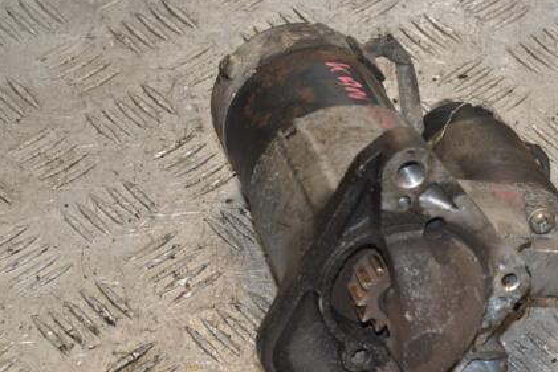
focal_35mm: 124
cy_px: 245
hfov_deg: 16.5
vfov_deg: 11.1
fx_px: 1923
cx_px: 394
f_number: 9
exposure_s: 1/200
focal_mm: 58
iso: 800
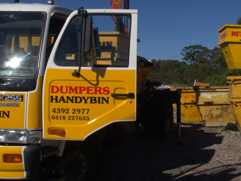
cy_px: 36
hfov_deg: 35.6
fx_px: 362
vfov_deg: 27.5
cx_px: 194
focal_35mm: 52
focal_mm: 14
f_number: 10
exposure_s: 1/1000
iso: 320
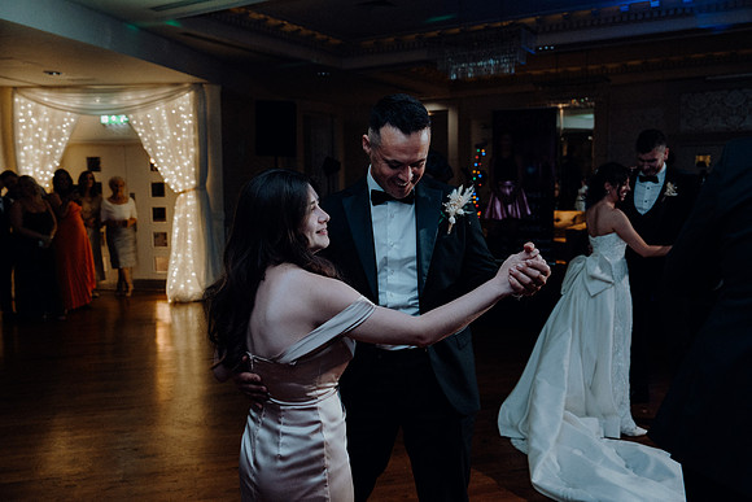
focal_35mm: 31
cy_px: 251
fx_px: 648
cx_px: 376
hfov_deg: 60.3
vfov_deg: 42.3
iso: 2500
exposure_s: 1/160
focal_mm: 31
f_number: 3.5
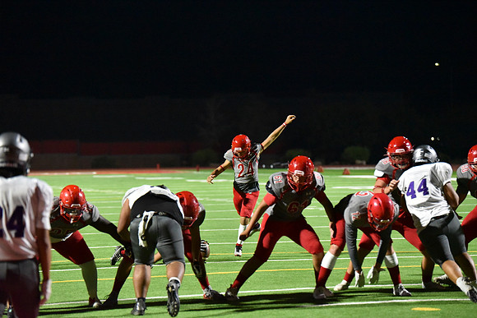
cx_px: 238
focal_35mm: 135
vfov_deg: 10.2
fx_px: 1789
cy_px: 159
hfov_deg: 15.2
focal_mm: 135
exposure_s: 1/1000
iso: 12800
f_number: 2.8
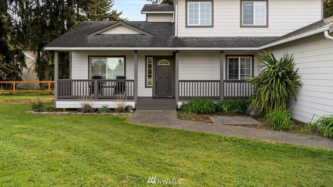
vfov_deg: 40.1
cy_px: 78
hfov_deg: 66.1
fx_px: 256
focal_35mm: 29
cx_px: 165
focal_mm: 18
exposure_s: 1/250
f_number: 5.6
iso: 250
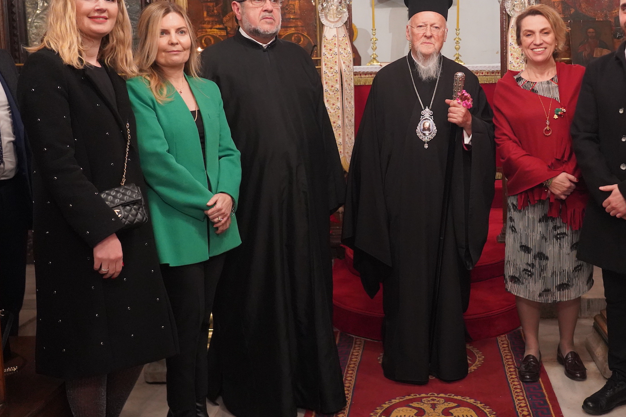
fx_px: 713
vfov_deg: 32.5
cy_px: 156
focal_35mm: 41
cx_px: 415
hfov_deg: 46.7
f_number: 4
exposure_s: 1/160
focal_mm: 30
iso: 6400
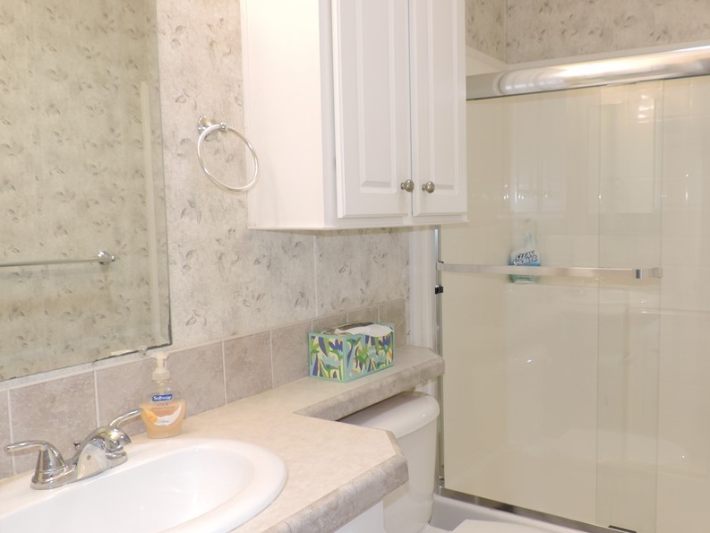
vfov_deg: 45.5
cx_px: 422
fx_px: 636
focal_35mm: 31
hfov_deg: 57.9
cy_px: 270
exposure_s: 1/30
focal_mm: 4.3
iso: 200
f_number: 3
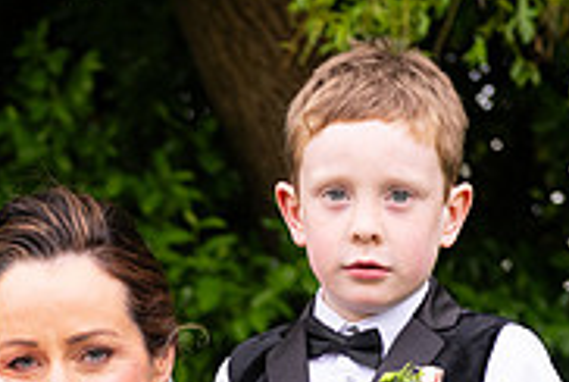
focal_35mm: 191
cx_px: 94
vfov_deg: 7.1
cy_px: 537
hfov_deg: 10.7
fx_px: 3024
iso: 400
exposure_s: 1/200
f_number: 5
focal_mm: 60
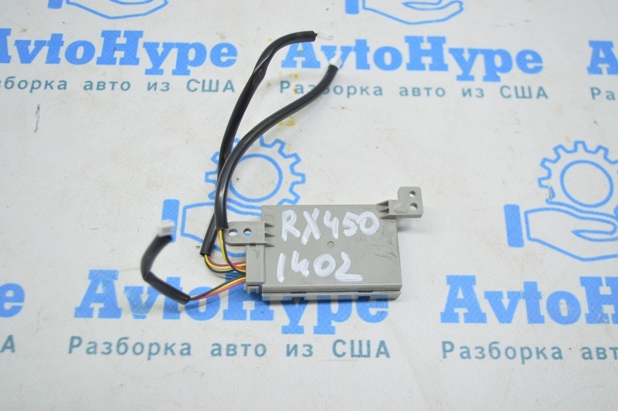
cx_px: 309
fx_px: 720
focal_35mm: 42
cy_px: 206
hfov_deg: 46.4
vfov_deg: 31.8
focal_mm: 28
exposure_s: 1/40
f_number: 4.2
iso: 400
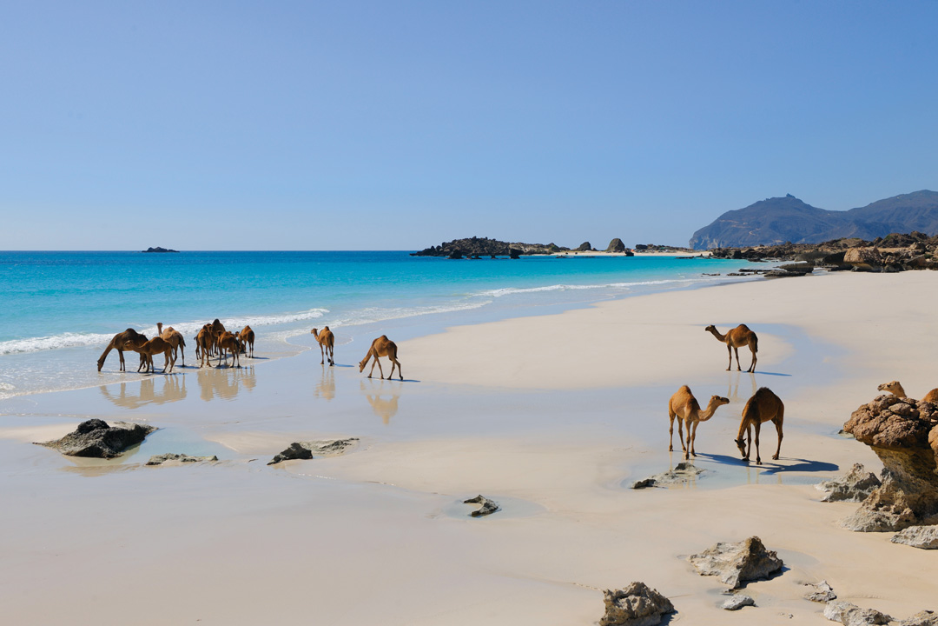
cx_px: 469
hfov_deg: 46.4
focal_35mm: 42
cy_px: 313
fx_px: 1094
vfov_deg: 31.9
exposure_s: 1/320
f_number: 9
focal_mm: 42
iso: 100
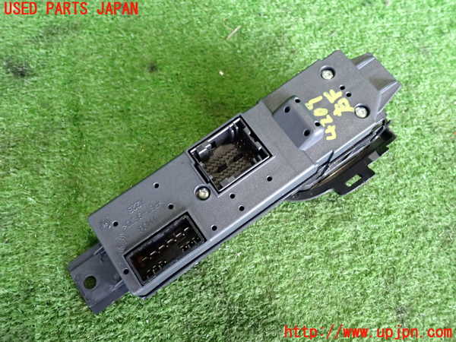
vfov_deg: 46.8
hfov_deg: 60.0
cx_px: 228
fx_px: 395
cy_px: 171
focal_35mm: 30
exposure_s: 1/30
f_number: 2.3
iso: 640
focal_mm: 5.4
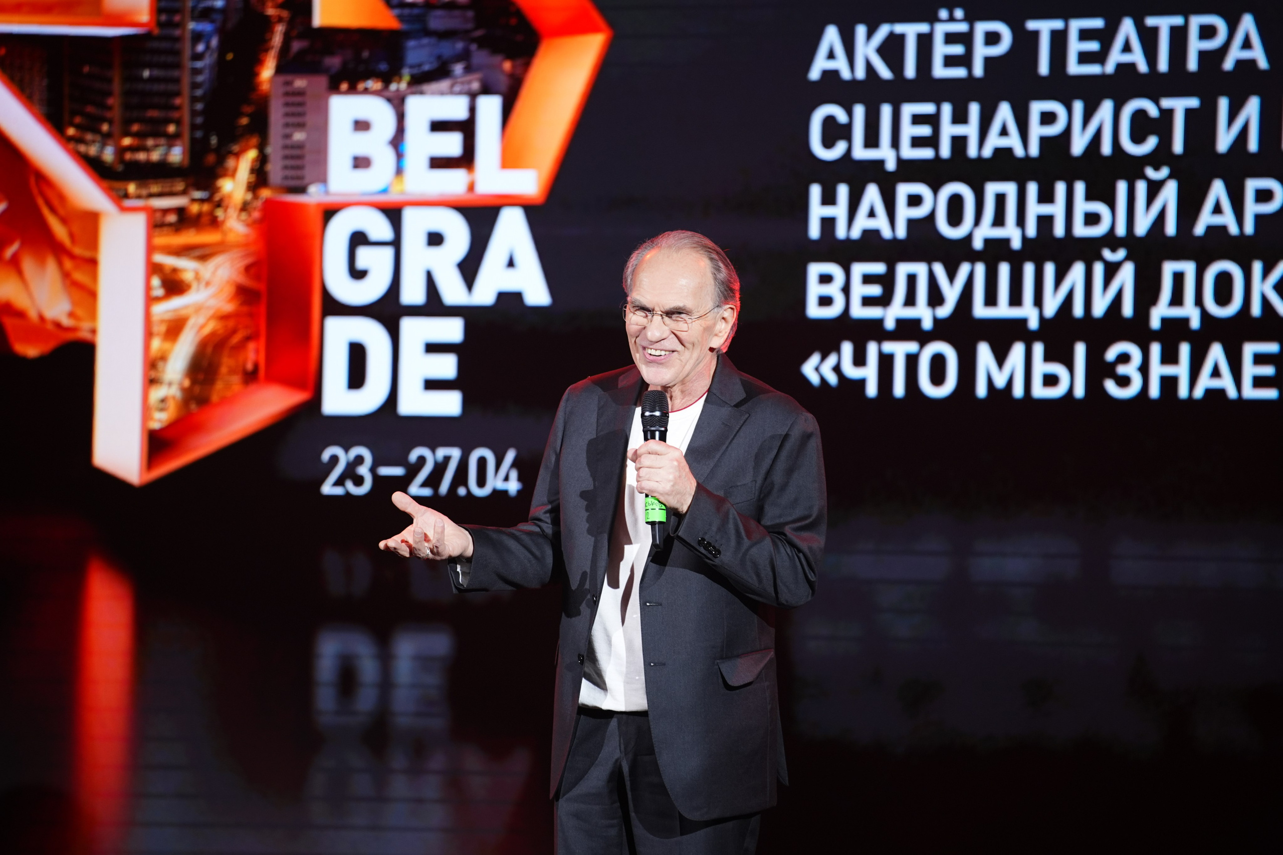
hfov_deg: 10.3
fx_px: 7128
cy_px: 428
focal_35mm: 200
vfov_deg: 6.9
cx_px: 642
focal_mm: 200
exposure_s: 1/320
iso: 1000
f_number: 2.8
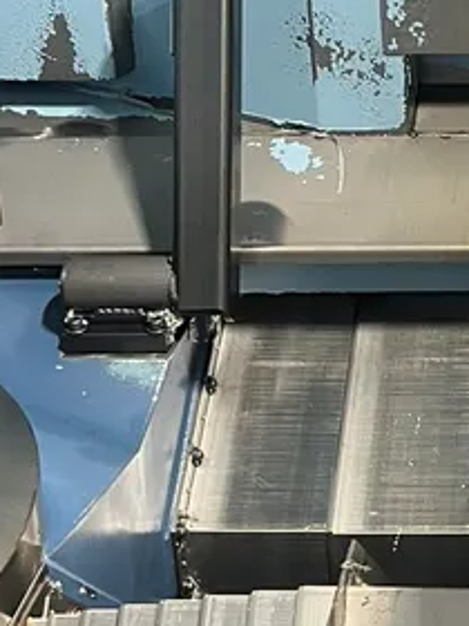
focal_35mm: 102
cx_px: 584
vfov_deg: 18.8
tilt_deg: -18.7
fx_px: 1843
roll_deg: +2.7
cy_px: 16
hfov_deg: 14.0
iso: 200
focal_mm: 5.7
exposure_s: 1/60
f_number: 1.5
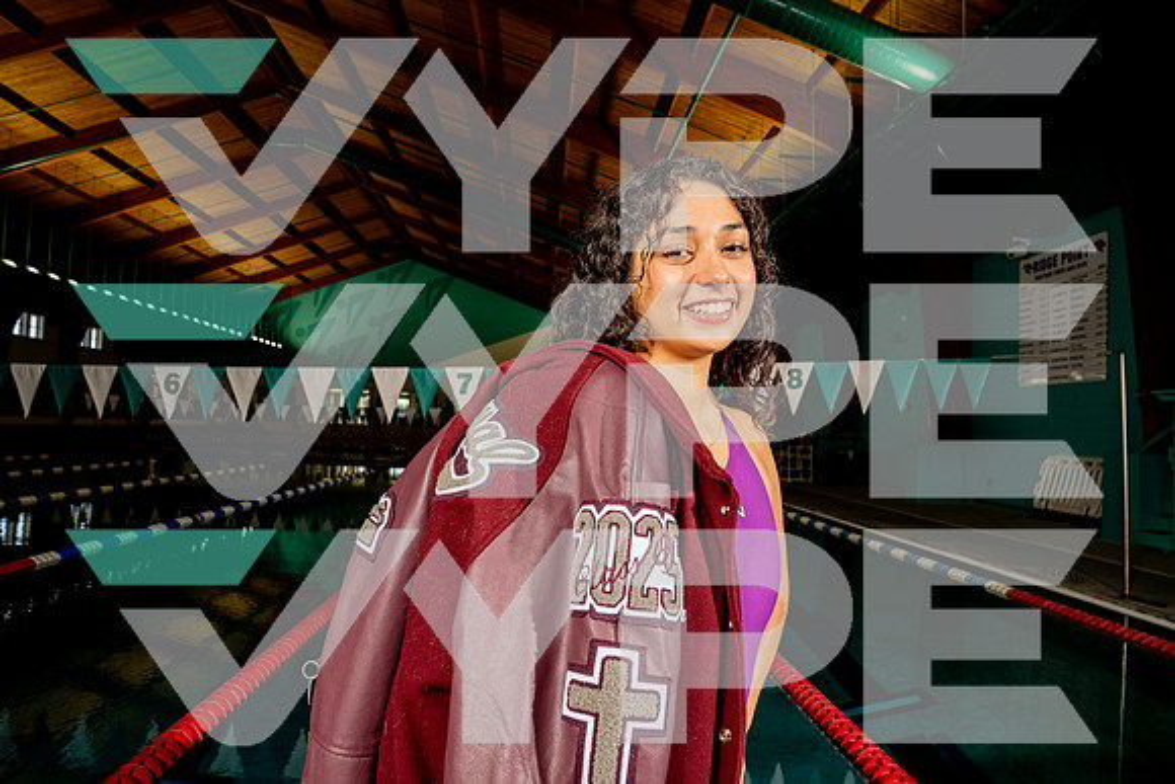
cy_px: 392
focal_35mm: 24
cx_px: 588
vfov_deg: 53.2
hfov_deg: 73.7
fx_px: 783
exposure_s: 1/125
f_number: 7.1
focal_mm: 24
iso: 400
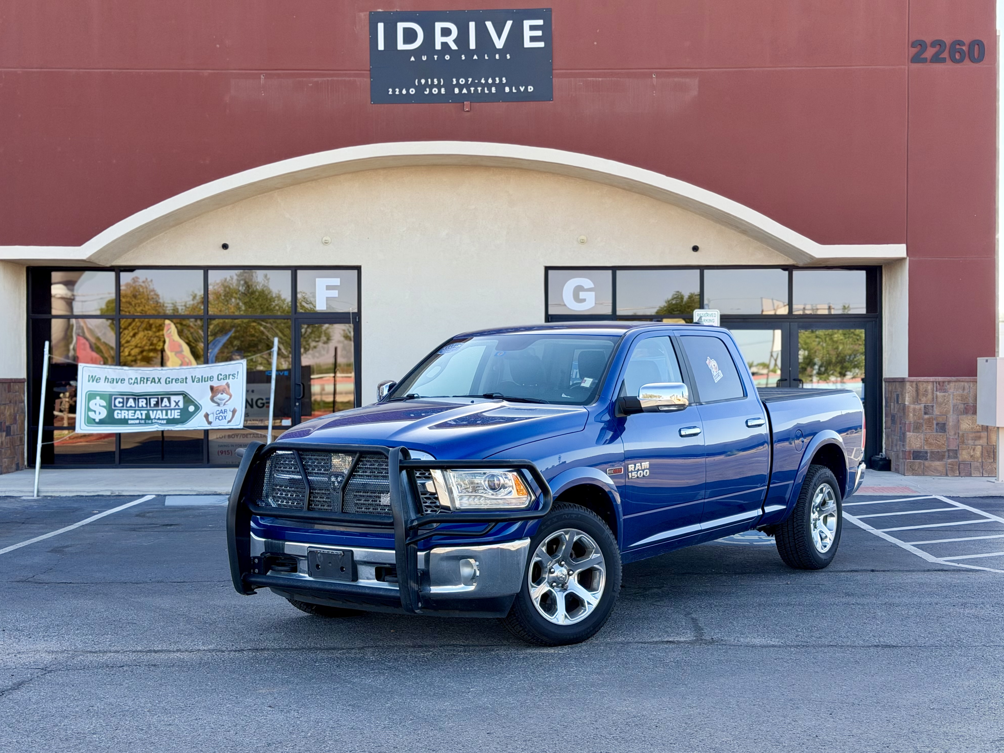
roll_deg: +0.7
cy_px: 375
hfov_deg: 38.9
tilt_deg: +0.4
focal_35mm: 49
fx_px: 1421
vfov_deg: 29.7
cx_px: 495
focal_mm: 6.76
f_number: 1.78
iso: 64
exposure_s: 1/762
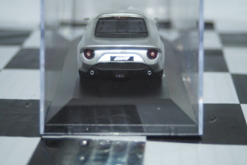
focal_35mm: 82
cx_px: 124
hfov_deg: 24.6
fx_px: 566
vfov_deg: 16.6
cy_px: 82
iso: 160
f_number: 5
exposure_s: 1/80
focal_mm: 55
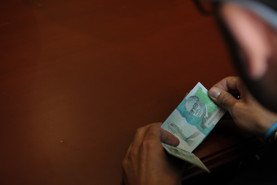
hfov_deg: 28.9
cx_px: 138
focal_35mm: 70
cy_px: 92
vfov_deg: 19.4
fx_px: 538
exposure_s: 1/60
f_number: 4.5
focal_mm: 70
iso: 1000
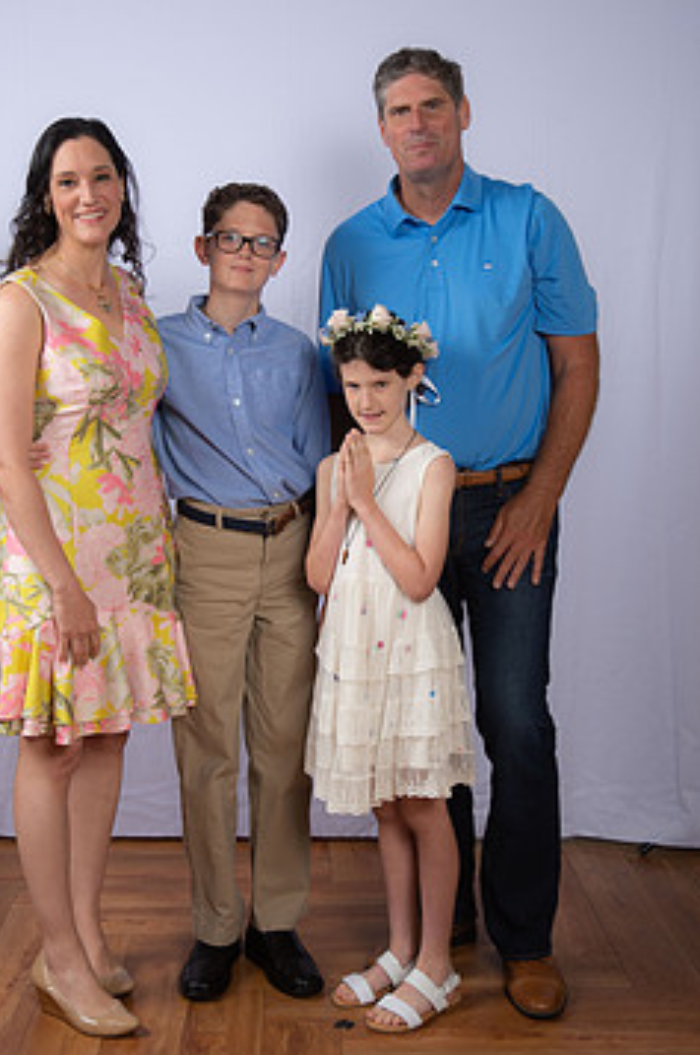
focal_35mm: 53
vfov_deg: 37.6
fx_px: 1550
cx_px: 332
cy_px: 499
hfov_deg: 25.4
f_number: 8
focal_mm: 42
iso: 250
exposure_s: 1/160
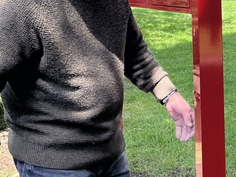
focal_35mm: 90
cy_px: 63
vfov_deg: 16.4
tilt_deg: -6.9
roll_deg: +0.9
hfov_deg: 20.8
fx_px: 614
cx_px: 255
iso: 50
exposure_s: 1/440
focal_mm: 5.1
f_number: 1.6
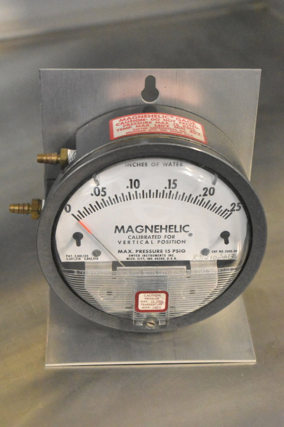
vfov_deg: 26.0
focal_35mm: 78
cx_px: 142
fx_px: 923
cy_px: 214
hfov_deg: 17.5
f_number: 5.6
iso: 12800
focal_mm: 52
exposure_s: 1/80
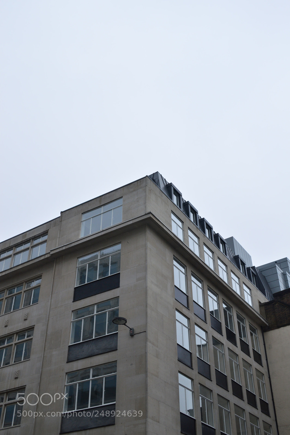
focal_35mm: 40
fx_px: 490
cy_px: 218
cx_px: 145
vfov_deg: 48.0
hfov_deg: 33.0
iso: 200
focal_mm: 27
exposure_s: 1/200
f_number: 7.1
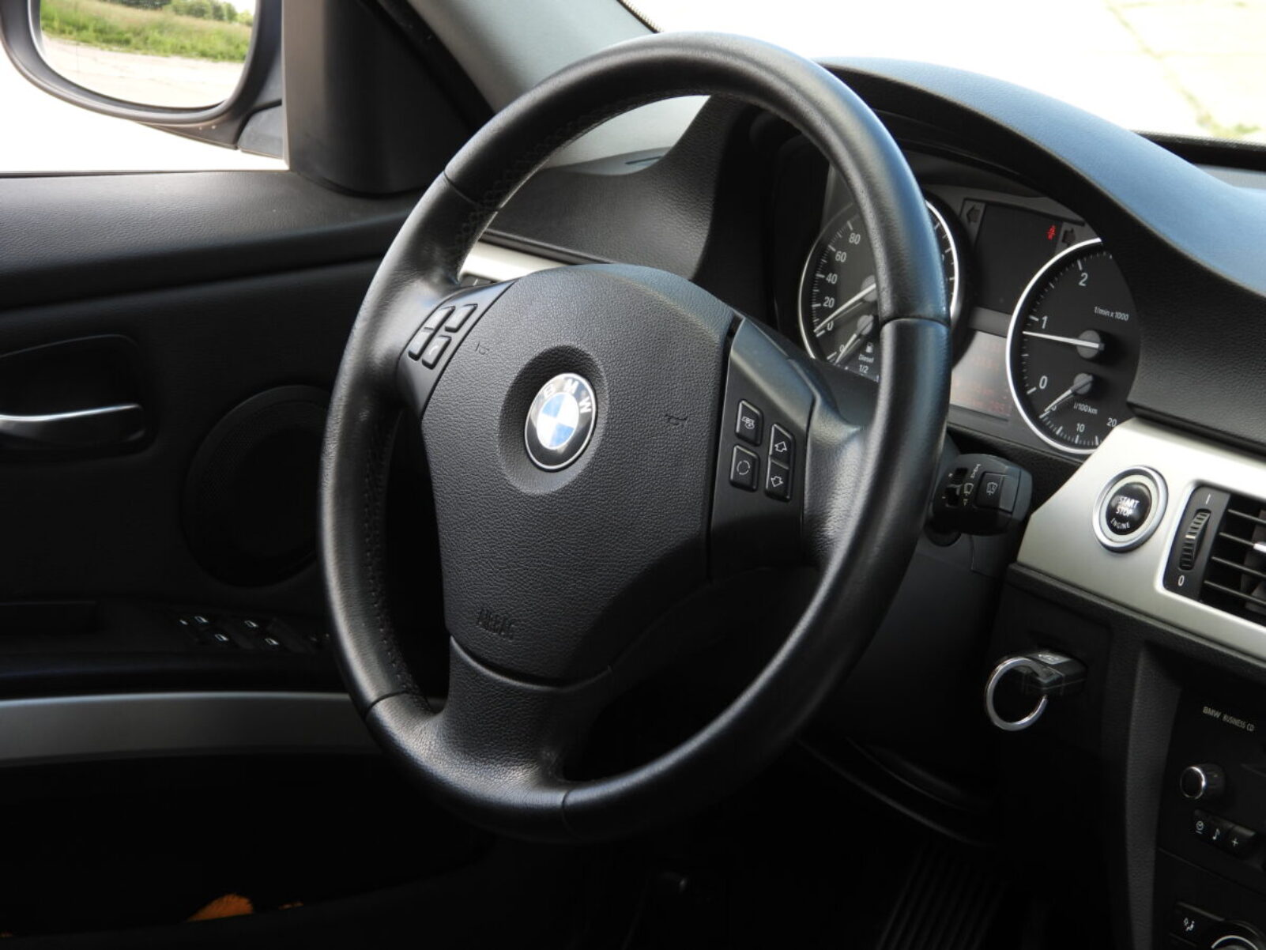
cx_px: 633
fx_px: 3329
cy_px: 475
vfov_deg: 16.2
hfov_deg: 21.5
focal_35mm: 91
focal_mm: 16.3
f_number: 3.5
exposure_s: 1/80
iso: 100
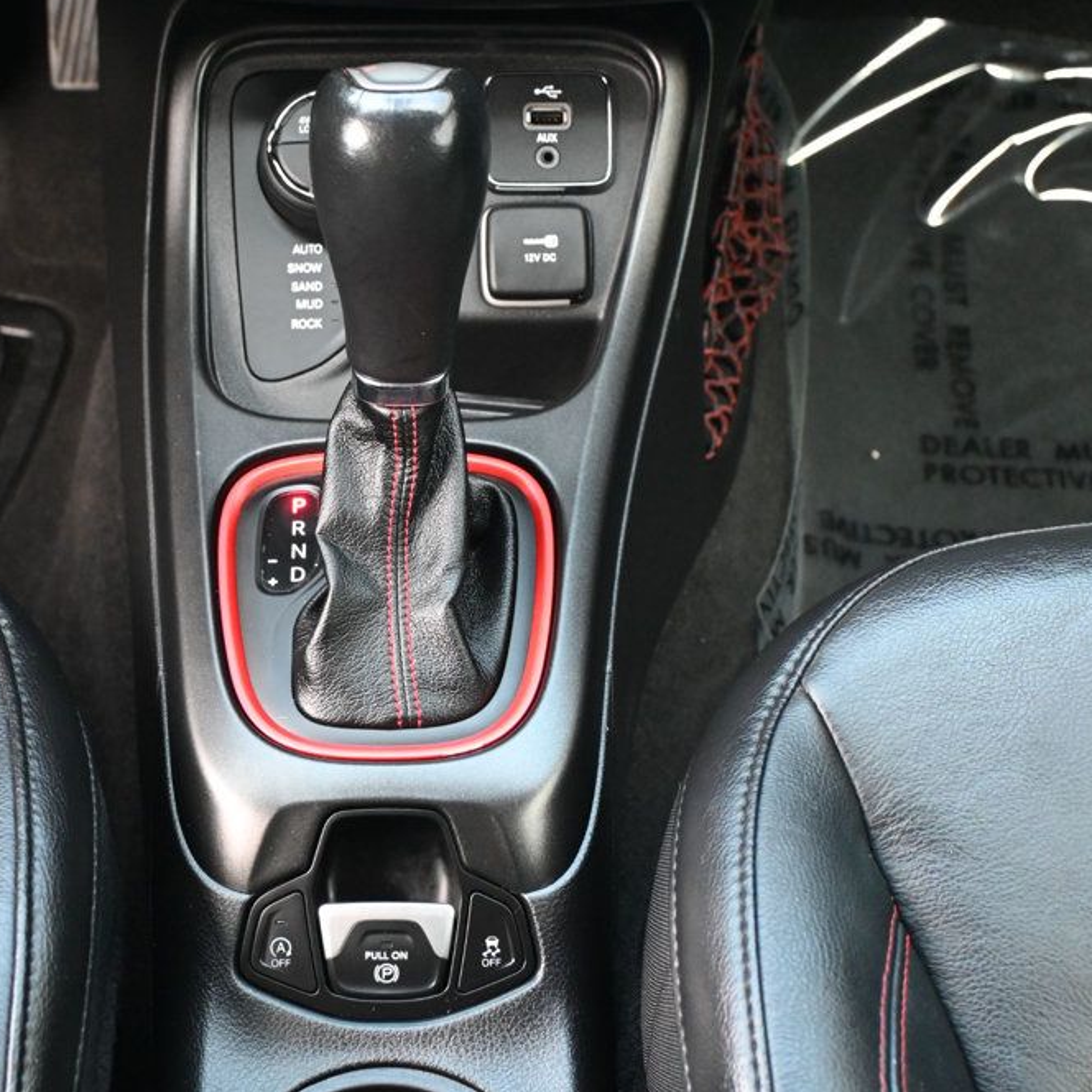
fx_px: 2141
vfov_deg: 28.6
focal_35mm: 60
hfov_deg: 28.5
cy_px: 534
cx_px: 395
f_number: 4.8
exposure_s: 1/80
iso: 3200
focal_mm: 30.5
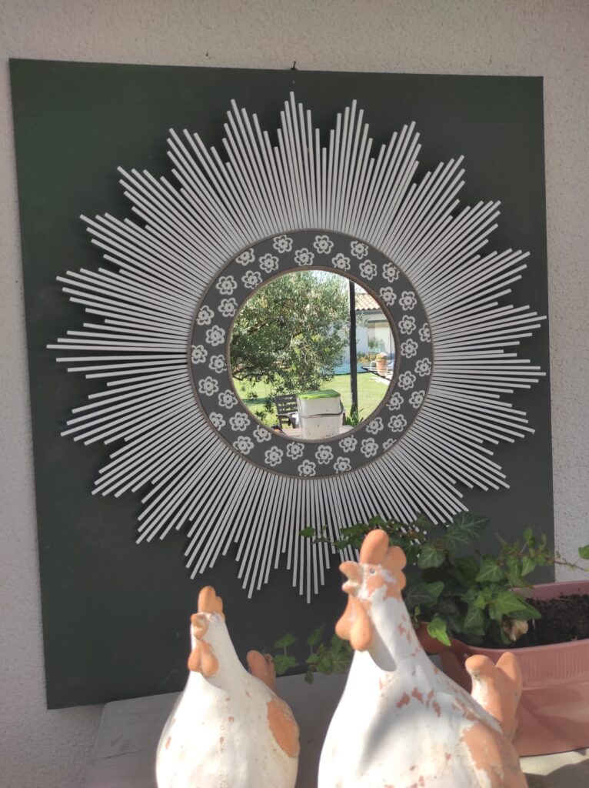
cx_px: 294
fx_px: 568
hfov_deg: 54.8
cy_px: 394
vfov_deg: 69.4
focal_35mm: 25
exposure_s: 1/588
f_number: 1.89
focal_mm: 5.43
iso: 100
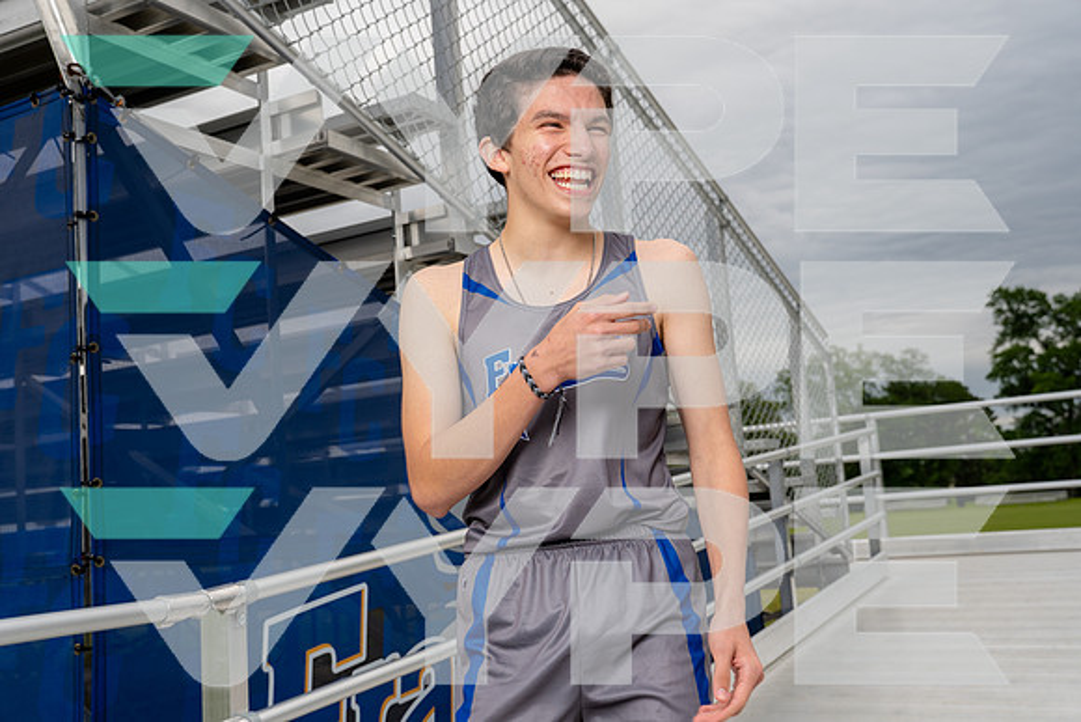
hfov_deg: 50.7
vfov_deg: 35.1
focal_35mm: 38
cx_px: 540
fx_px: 1141
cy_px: 361
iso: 160
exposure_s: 1/250
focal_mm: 38
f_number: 5.6
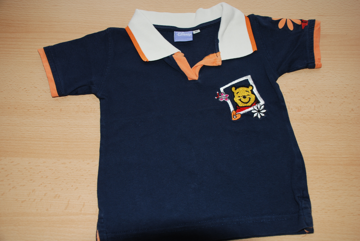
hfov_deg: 53.1
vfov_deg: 37.0
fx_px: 360
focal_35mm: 36
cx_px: 180
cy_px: 120
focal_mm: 24
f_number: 4
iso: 200
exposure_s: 1/60
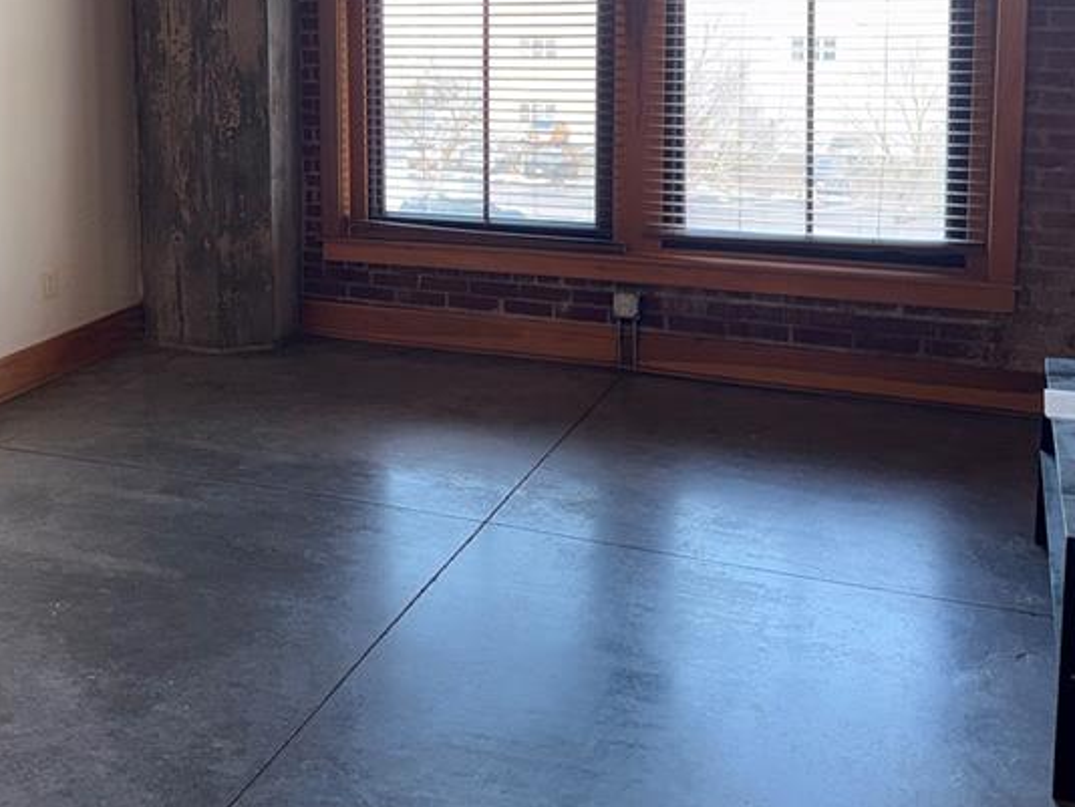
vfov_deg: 30.7
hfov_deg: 40.1
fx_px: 1429
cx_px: 272
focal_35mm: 46
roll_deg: +1.3
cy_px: 147
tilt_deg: -7.2
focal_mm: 6.76
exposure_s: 1/65
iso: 50
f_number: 1.78
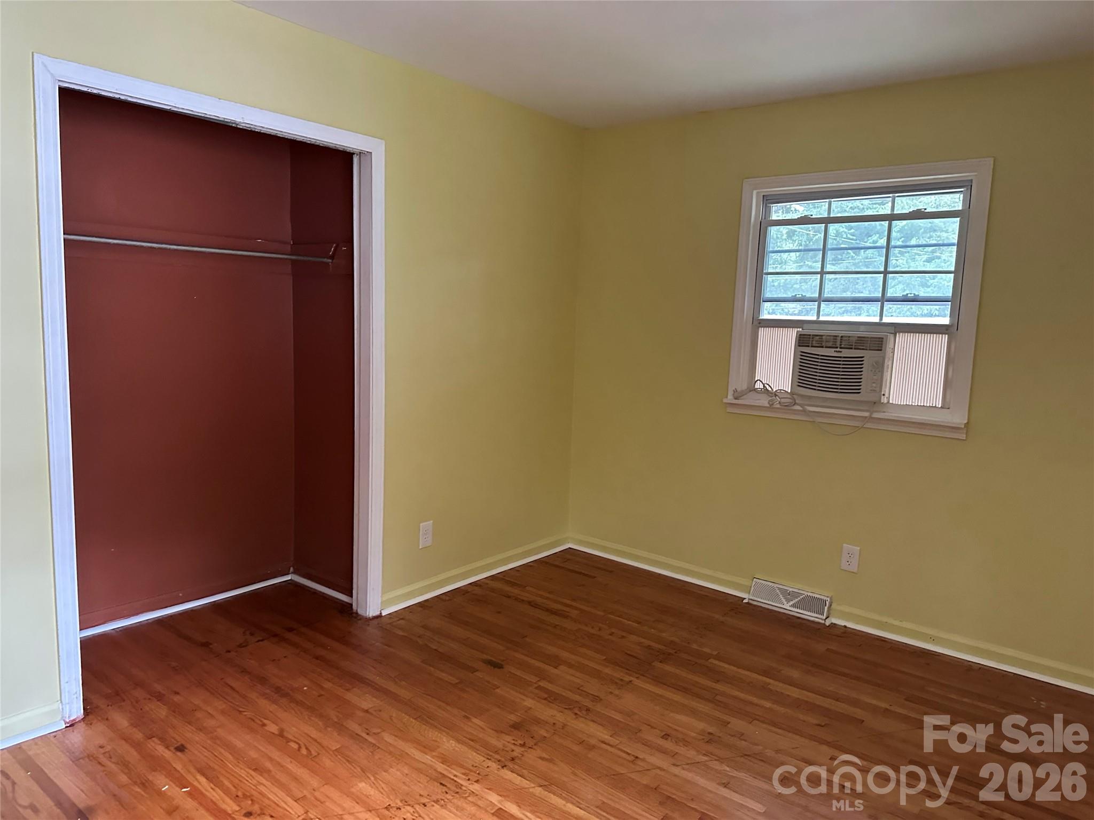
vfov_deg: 56.8
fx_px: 758
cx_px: 547
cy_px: 410
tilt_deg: -3.8
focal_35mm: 24
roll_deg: -1.1
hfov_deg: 71.6
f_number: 1.78
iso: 800
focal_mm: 6.86
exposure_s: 1/60
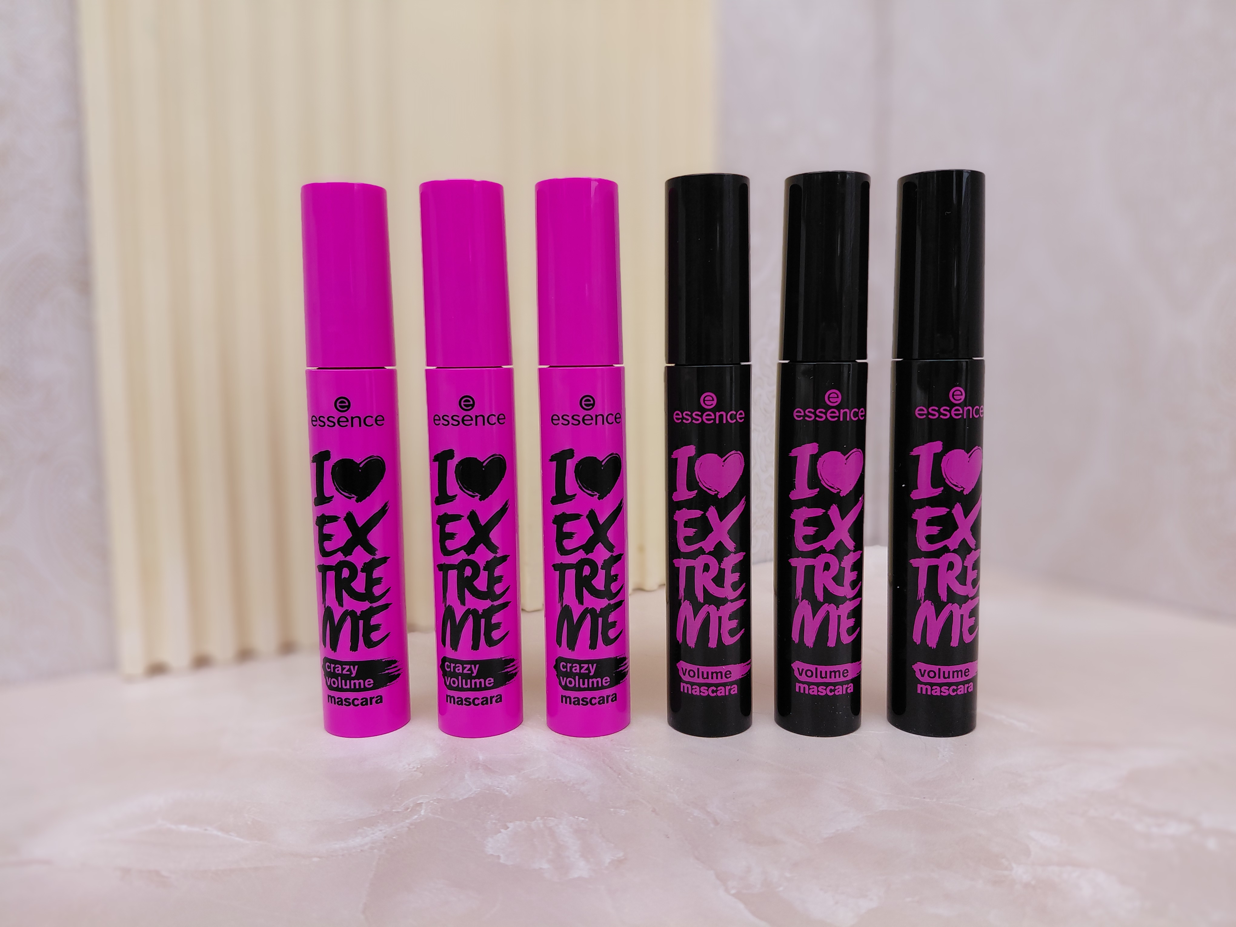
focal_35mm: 25
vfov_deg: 54.9
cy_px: 464
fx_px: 893
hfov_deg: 69.4
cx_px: 618
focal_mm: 4.69
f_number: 1.8
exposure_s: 1/894
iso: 50
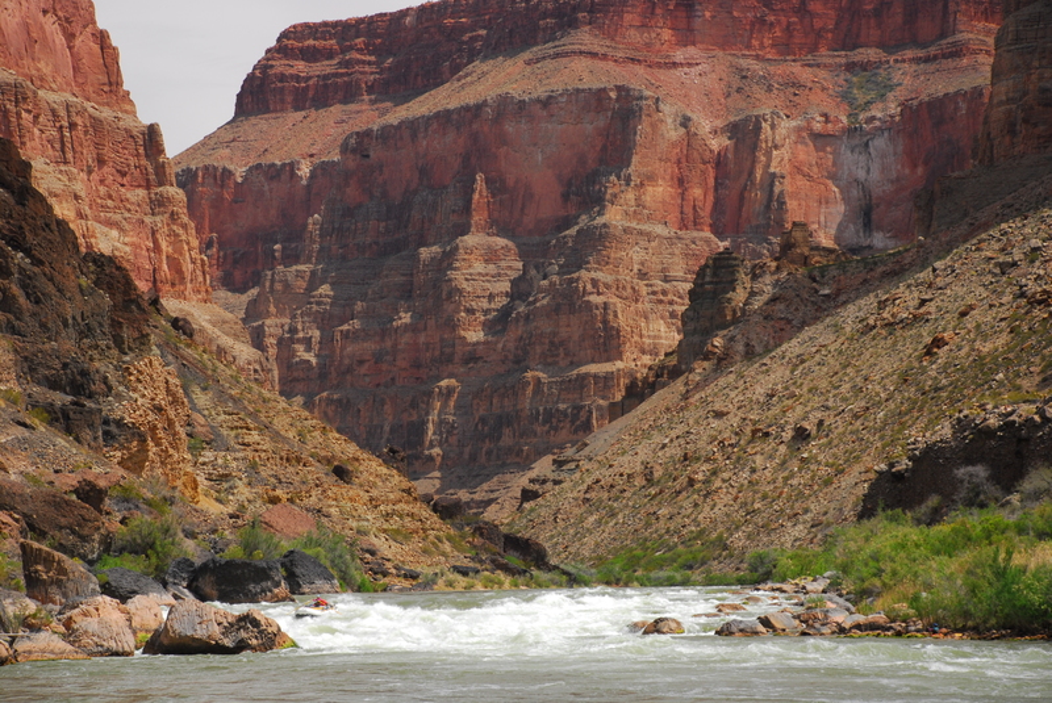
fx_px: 3290
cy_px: 352
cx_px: 526
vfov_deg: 12.2
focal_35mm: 112
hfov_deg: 18.2
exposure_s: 1/250
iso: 200
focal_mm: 75
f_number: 5.3
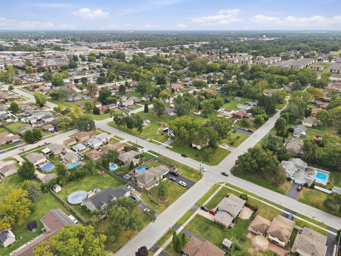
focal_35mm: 24
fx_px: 236
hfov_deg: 71.6
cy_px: 128
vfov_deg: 56.8
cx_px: 170
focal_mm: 8.7
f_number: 1.8
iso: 290
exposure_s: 1/4000
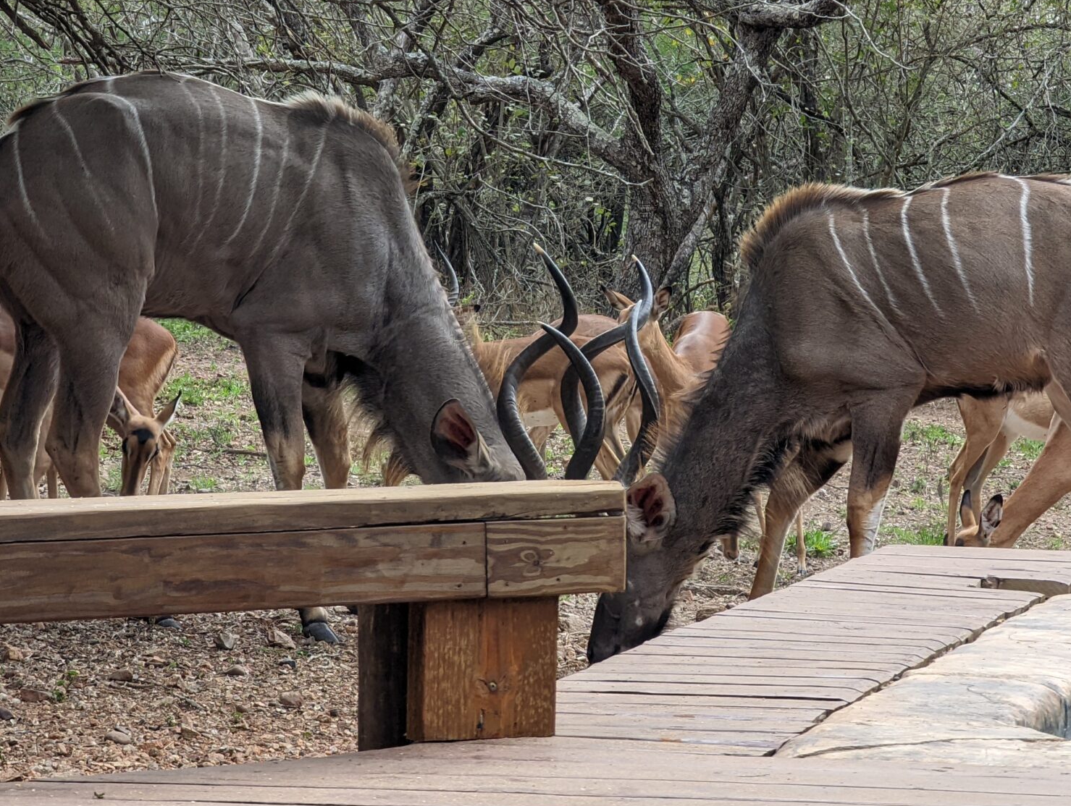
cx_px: 683
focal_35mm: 180
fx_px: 5578
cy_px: 179
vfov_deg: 8.3
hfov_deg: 11.0
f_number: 3.5
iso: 49
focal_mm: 19
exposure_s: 1/199
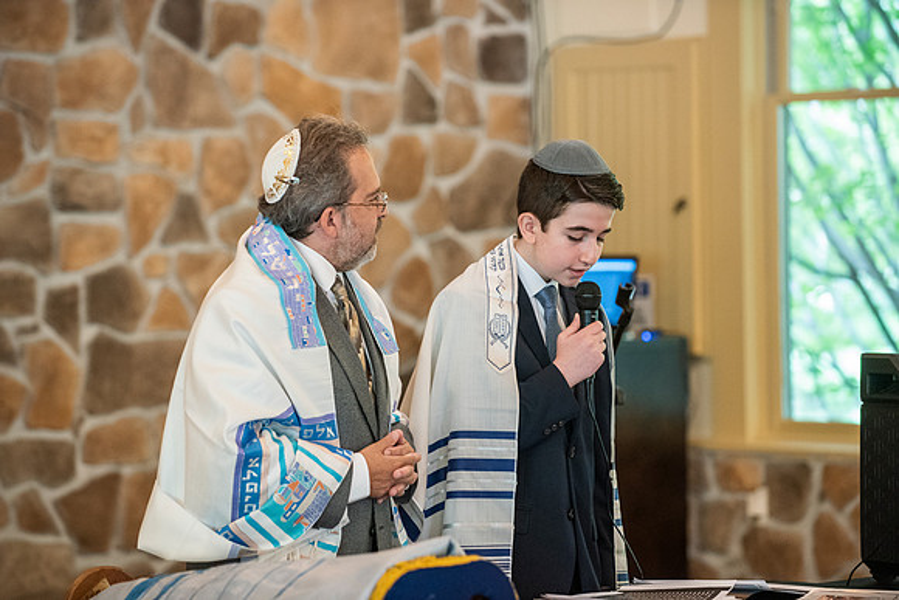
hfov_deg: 14.7
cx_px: 450
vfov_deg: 9.8
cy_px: 300
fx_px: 3497
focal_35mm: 140
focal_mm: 140
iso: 3200
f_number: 3.5
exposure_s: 1/60
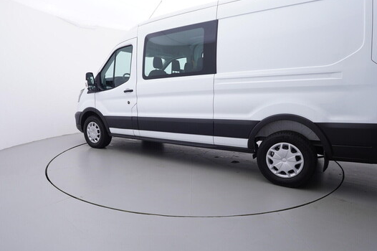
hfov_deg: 74.9
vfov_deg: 54.0
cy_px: 129
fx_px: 246
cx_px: 185
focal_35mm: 24
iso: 200
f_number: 5
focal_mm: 15
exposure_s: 1/80
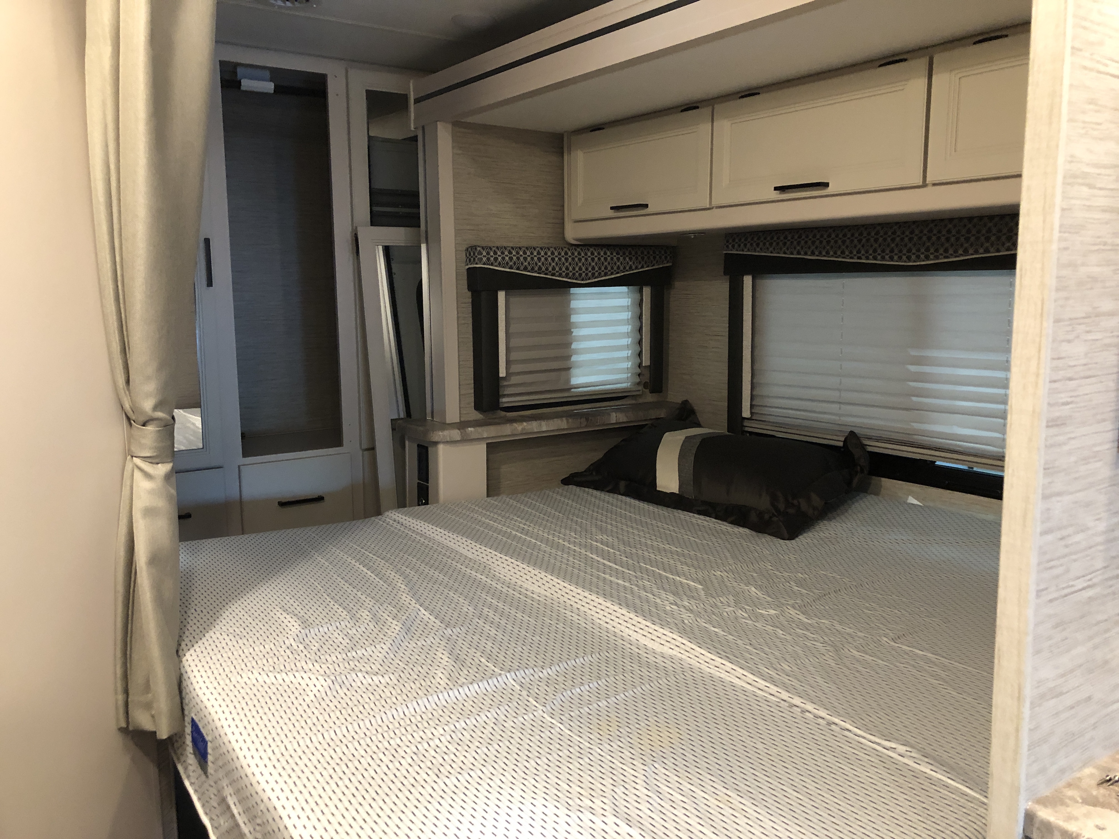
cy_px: 420
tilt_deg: -8.1
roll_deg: +1.6
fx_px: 905
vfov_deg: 49.7
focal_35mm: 28
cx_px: 560
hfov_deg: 63.4
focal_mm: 3.99
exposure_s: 1/15
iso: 100
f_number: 1.8
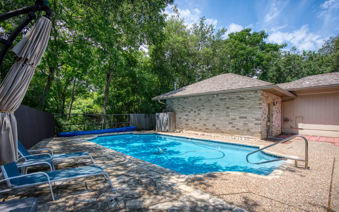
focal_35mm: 17
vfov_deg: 67.8
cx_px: 169
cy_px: 117
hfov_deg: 94.4
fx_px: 157
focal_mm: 16
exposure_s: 1/500
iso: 100
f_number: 8
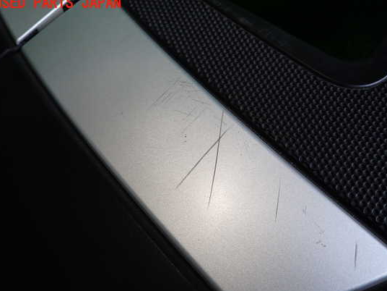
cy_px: 157
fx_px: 313
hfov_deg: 63.4
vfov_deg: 49.7
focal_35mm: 28
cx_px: 206
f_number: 2
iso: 200
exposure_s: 1/125
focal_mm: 4.5
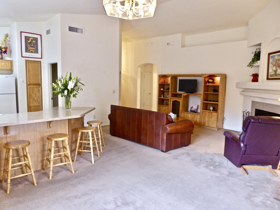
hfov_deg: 69.4
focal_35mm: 25
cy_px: 105
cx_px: 140
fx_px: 202
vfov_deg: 54.9
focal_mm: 4.3
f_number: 3.3
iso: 400
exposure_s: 1/15
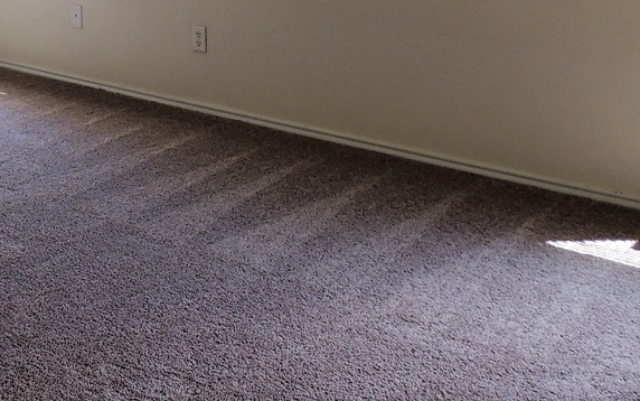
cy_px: -52
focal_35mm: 64
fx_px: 1117
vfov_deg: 19.4
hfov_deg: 31.0
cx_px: 104
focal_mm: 4.3
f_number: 3
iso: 100
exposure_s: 1/50
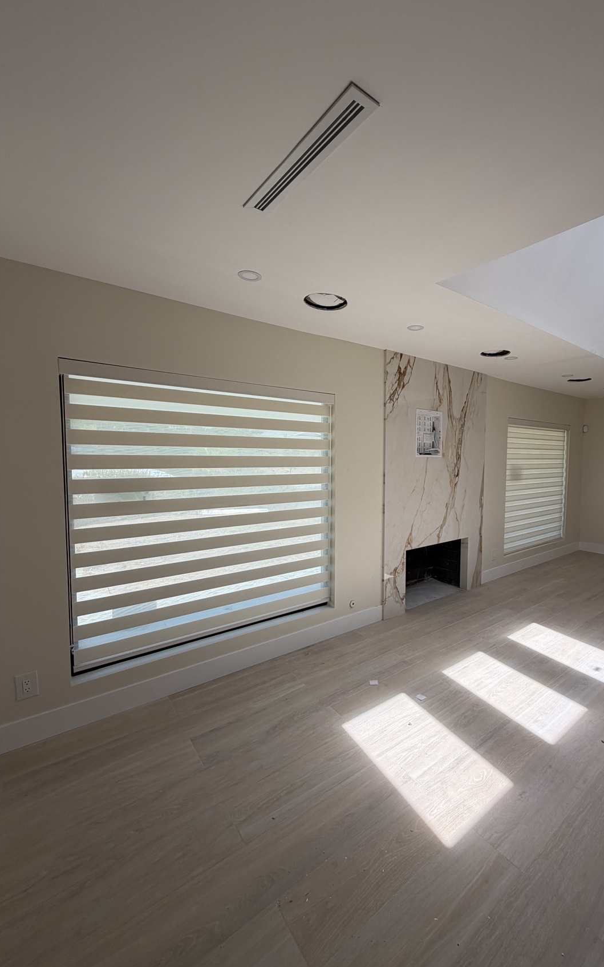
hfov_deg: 74.0
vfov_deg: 101.5
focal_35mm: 15
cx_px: 362
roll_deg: -0.8
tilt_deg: -3.8
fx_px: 395
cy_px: 482
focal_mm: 2.22
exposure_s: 1/282
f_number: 2.2
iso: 50
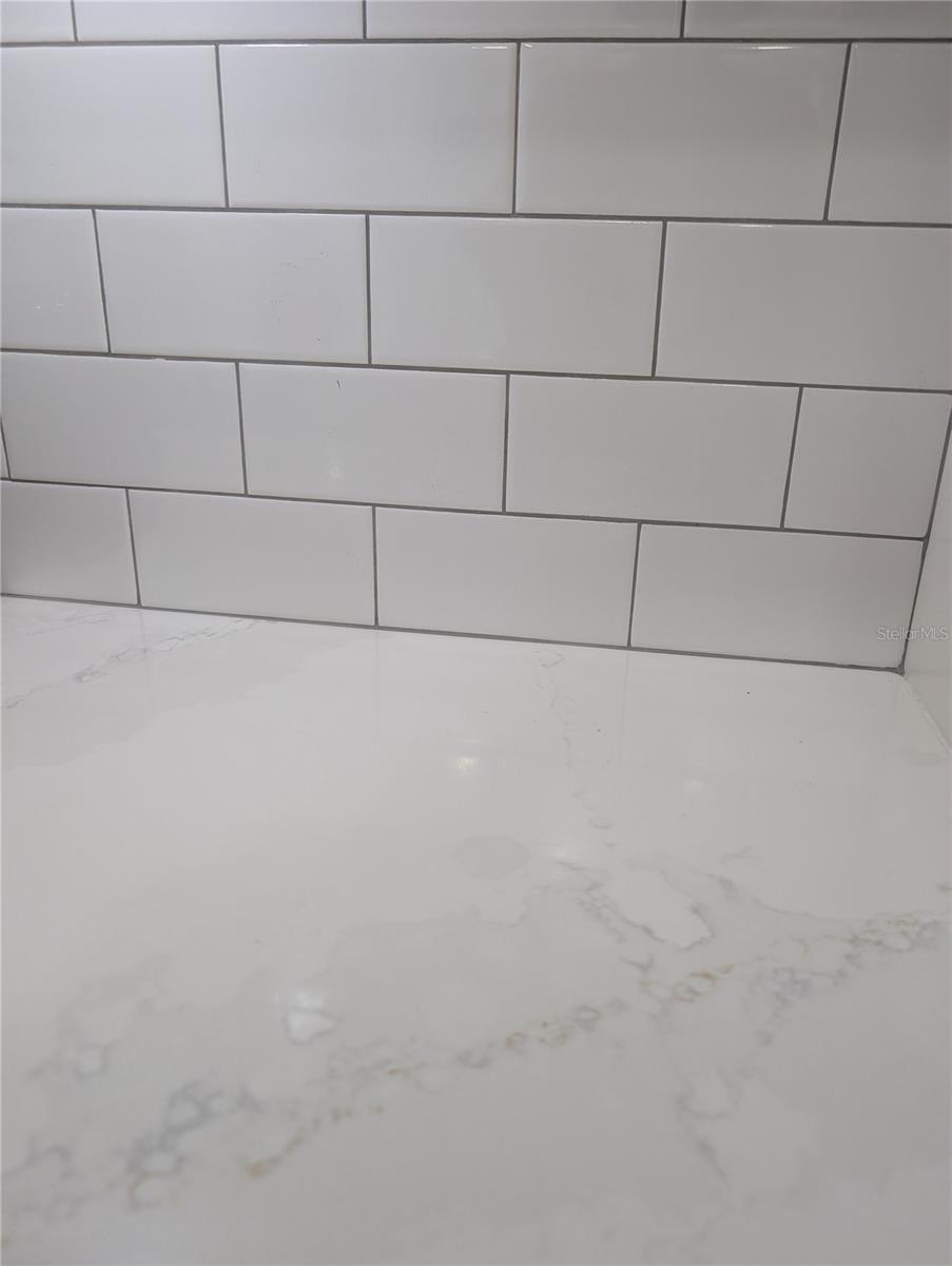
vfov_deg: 71.5
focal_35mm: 24
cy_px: 633
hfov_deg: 56.9
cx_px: 476
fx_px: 878
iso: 146
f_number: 1.68
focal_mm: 6.9
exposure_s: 1/120
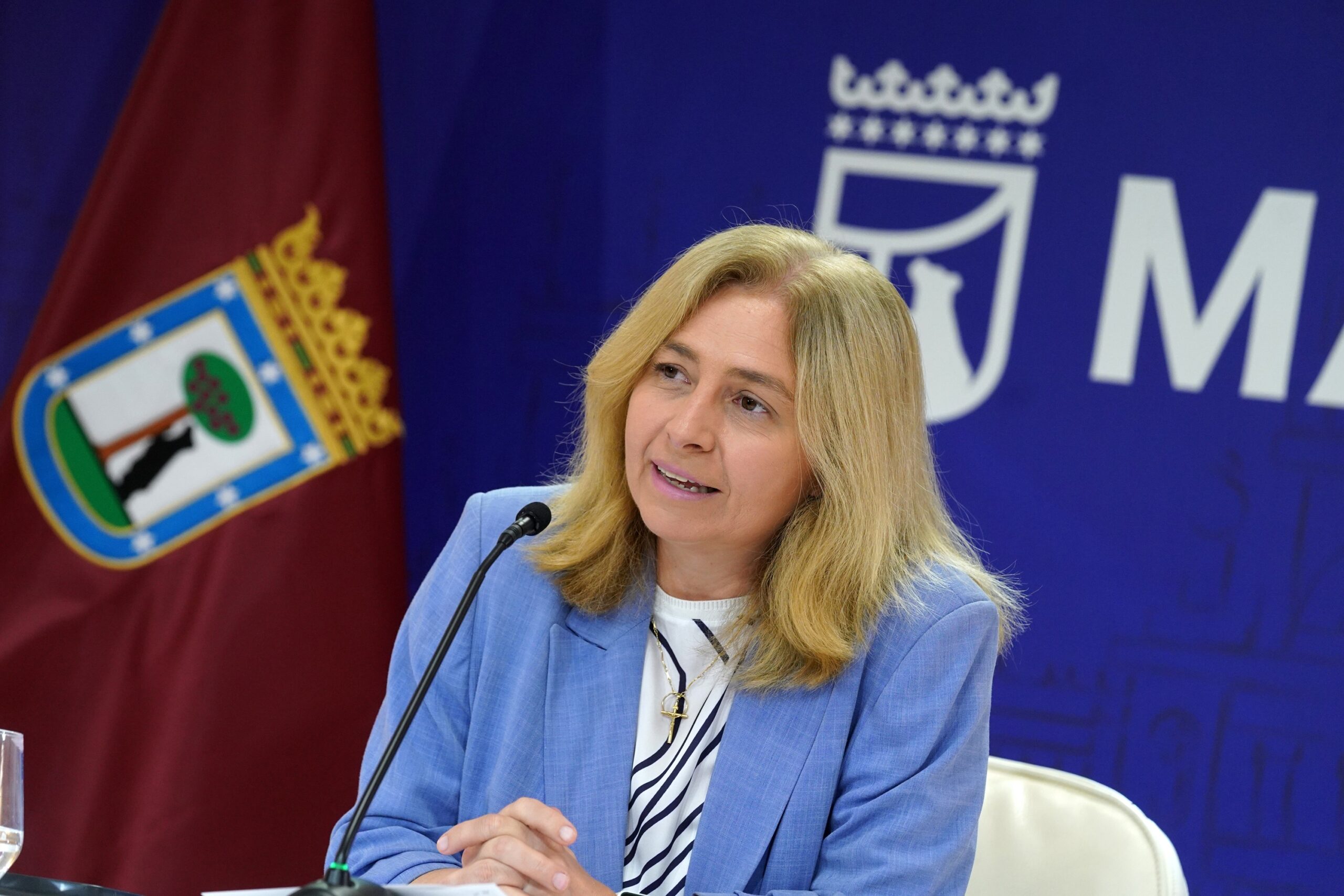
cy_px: 448
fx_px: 5488
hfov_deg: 14.0
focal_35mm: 147
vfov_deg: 9.3
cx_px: 672
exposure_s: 1/250
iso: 3200
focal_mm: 147
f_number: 5.6
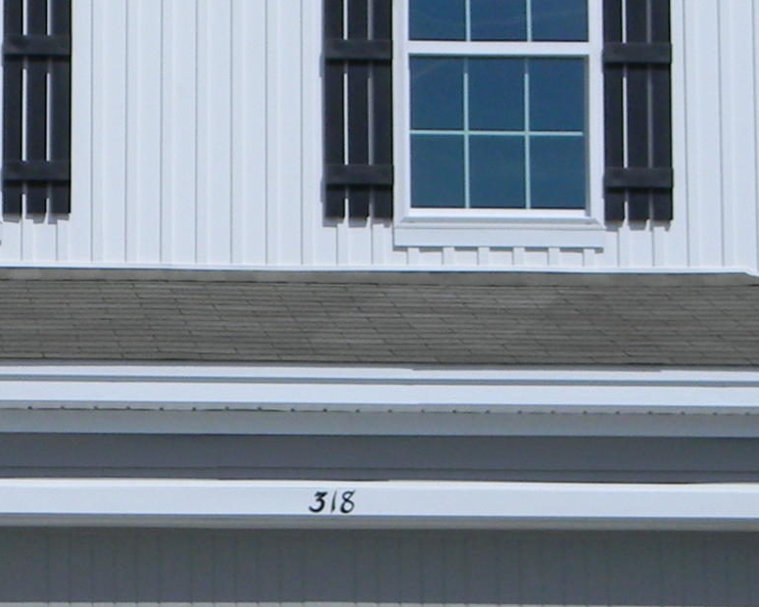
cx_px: 14
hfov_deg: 12.3
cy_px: 476
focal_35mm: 155
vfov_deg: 9.9
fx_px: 3482
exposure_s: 1/597
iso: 80
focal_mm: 7.3
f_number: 7.6
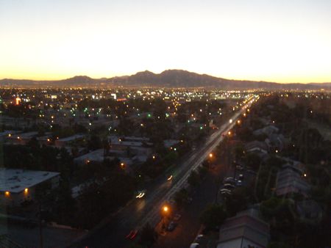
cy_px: 124
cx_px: 166
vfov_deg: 40.7
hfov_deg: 52.6
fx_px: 335
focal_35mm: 35
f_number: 2.8
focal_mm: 5.8
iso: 200
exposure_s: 1/2
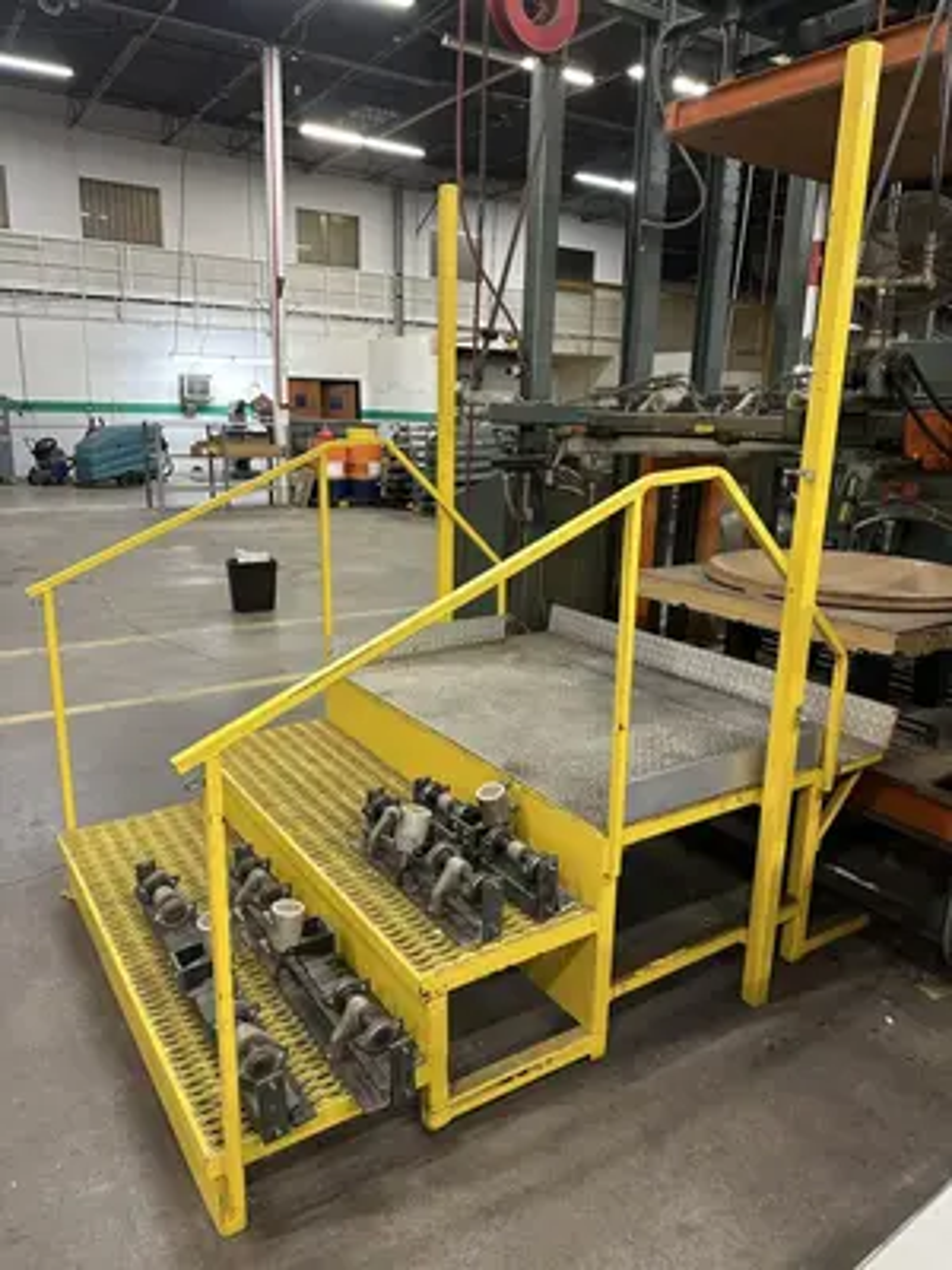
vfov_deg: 71.6
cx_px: 476
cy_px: 635
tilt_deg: -15.0
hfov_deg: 56.8
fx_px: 880
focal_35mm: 24
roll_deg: -1.8
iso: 400
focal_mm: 6.86
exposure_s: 1/60
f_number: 1.78
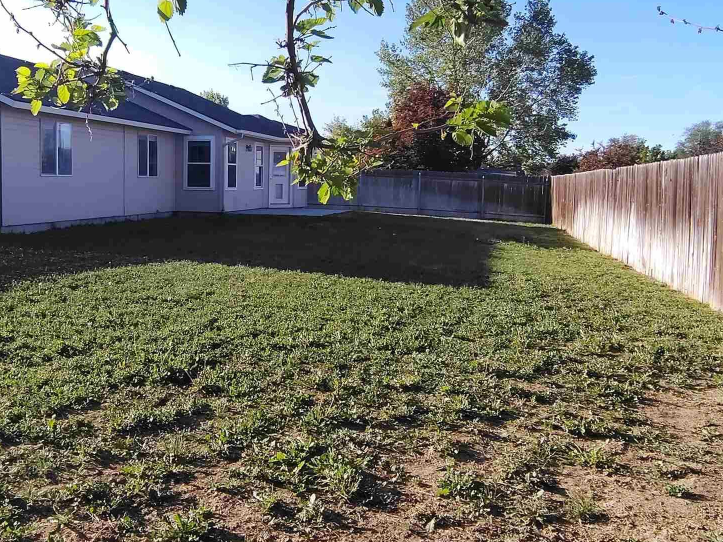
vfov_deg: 41.6
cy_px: 218
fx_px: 710
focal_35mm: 34
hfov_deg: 53.5
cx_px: 285
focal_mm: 2.13
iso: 100
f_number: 2.2
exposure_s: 1/640
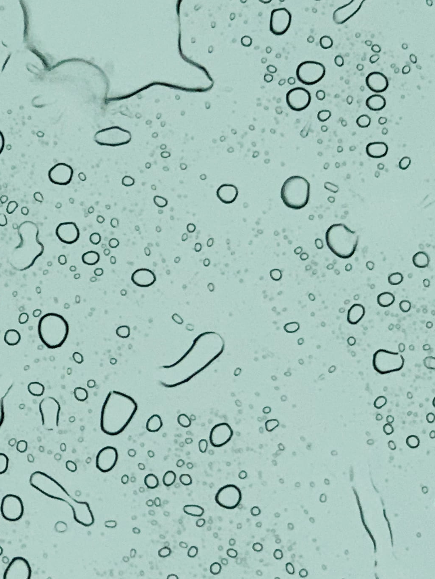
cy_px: 257
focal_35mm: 153
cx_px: -54
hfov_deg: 9.6
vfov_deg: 12.9
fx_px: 2563
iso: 125
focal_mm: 6
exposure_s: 1/61
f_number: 2.4
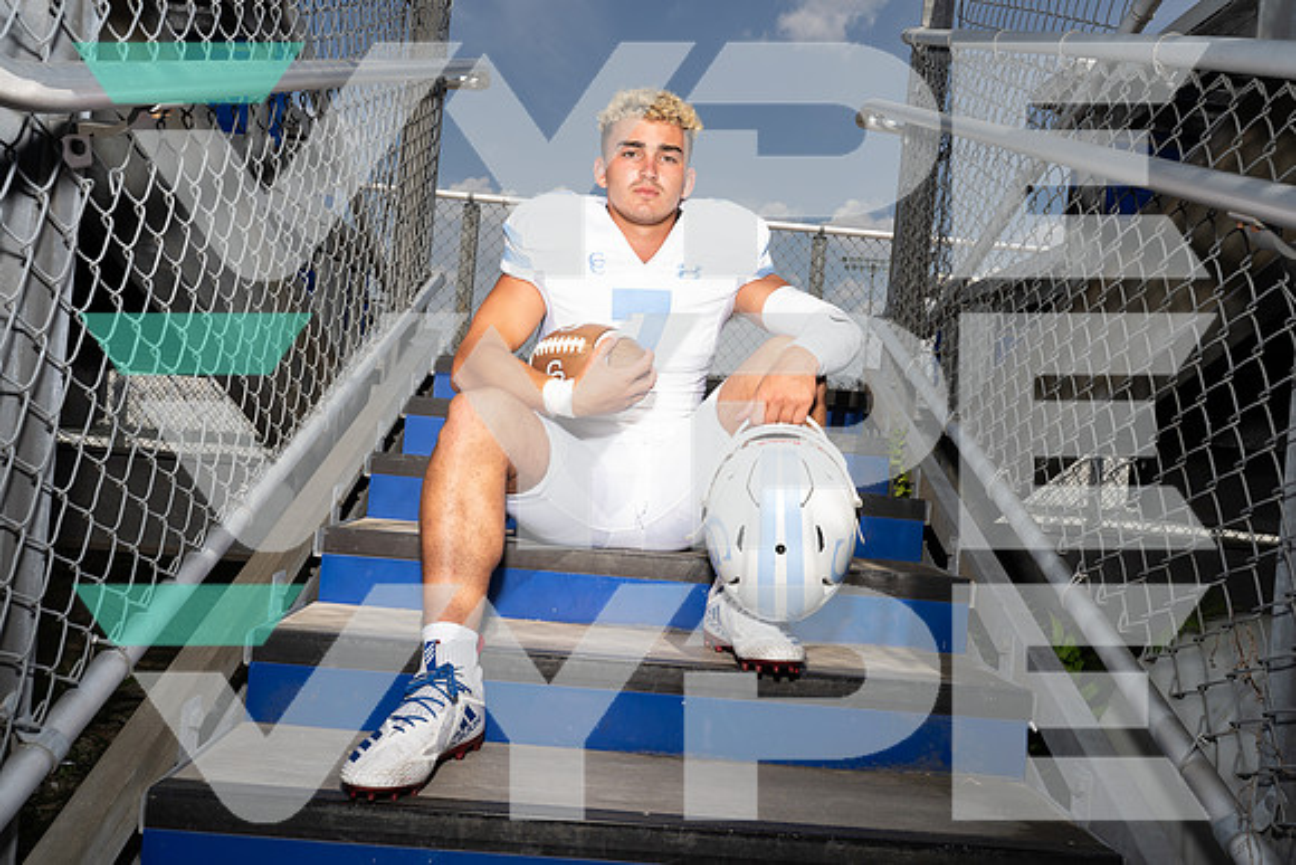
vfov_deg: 49.6
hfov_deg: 69.4
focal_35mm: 26
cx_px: 648
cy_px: 432
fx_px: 936
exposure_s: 1/250
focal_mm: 26
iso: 125
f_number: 11
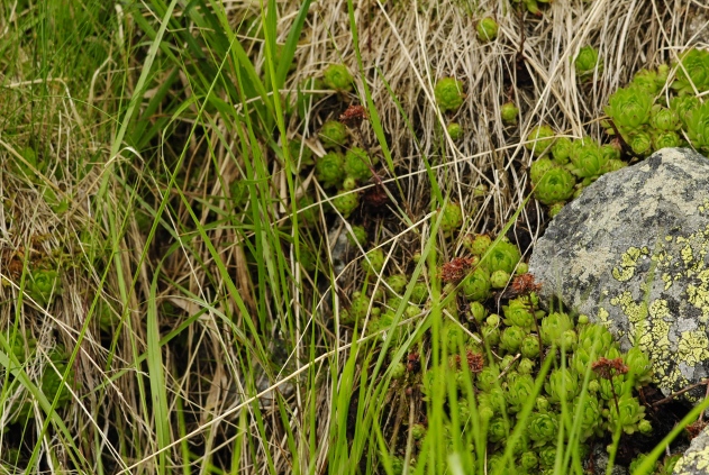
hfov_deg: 12.7
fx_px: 3188
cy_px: 245
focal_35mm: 162
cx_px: 384
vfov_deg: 8.5
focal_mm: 85
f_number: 6.3
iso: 400
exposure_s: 1/160
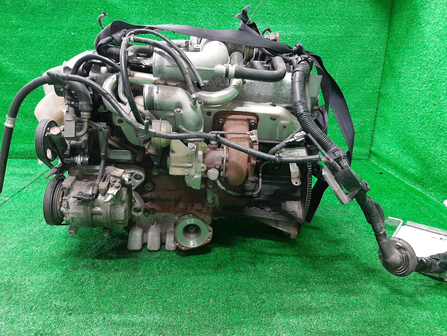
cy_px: 168
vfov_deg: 53.1
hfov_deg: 67.3
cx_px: 224
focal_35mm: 26
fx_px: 336
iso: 213
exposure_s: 1/33
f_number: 1.7
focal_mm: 3.93
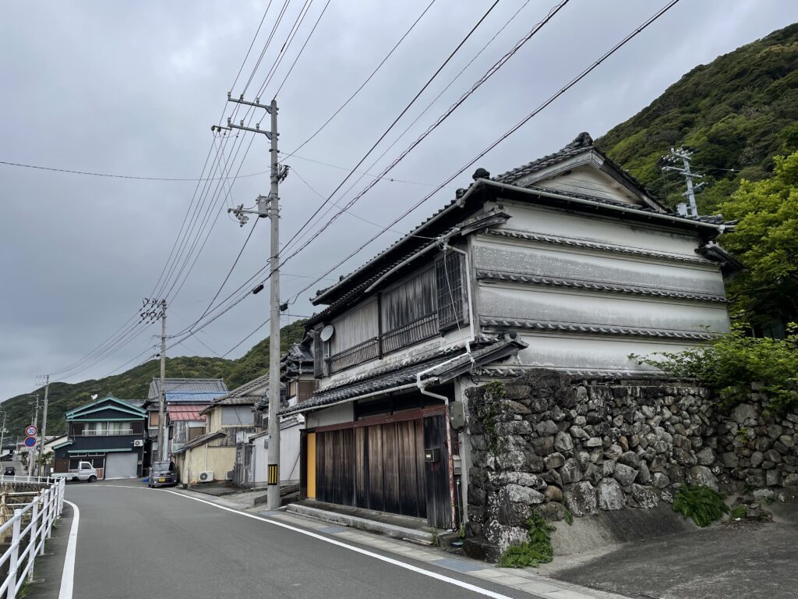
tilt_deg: +13.7
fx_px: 599
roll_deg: +3.1
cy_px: 300
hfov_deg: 67.3
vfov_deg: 53.1
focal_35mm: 26
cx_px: 399
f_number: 1.6
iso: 32
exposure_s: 1/1715
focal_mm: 4.2
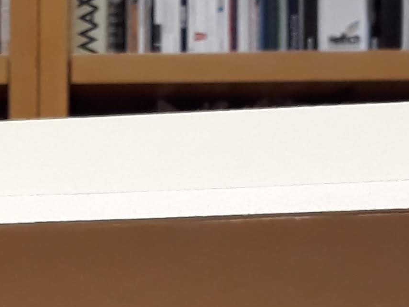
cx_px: -55
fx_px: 1548
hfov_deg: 14.7
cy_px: 619
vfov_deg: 10.4
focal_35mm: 131
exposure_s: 1/33
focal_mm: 3.6
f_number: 1.9
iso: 125
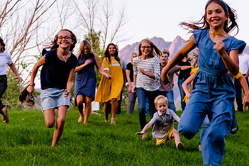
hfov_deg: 19.5
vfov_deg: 13.2
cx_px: 182
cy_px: 97
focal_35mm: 104
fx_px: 719
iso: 3200
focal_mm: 46
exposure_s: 1/500
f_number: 4
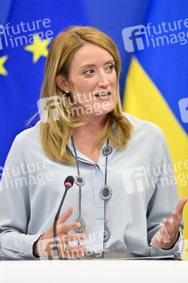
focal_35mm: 190
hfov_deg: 7.2
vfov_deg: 10.8
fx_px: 1491
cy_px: 142
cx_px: 94
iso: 4000
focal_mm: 190
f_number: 2.8
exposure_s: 1/640
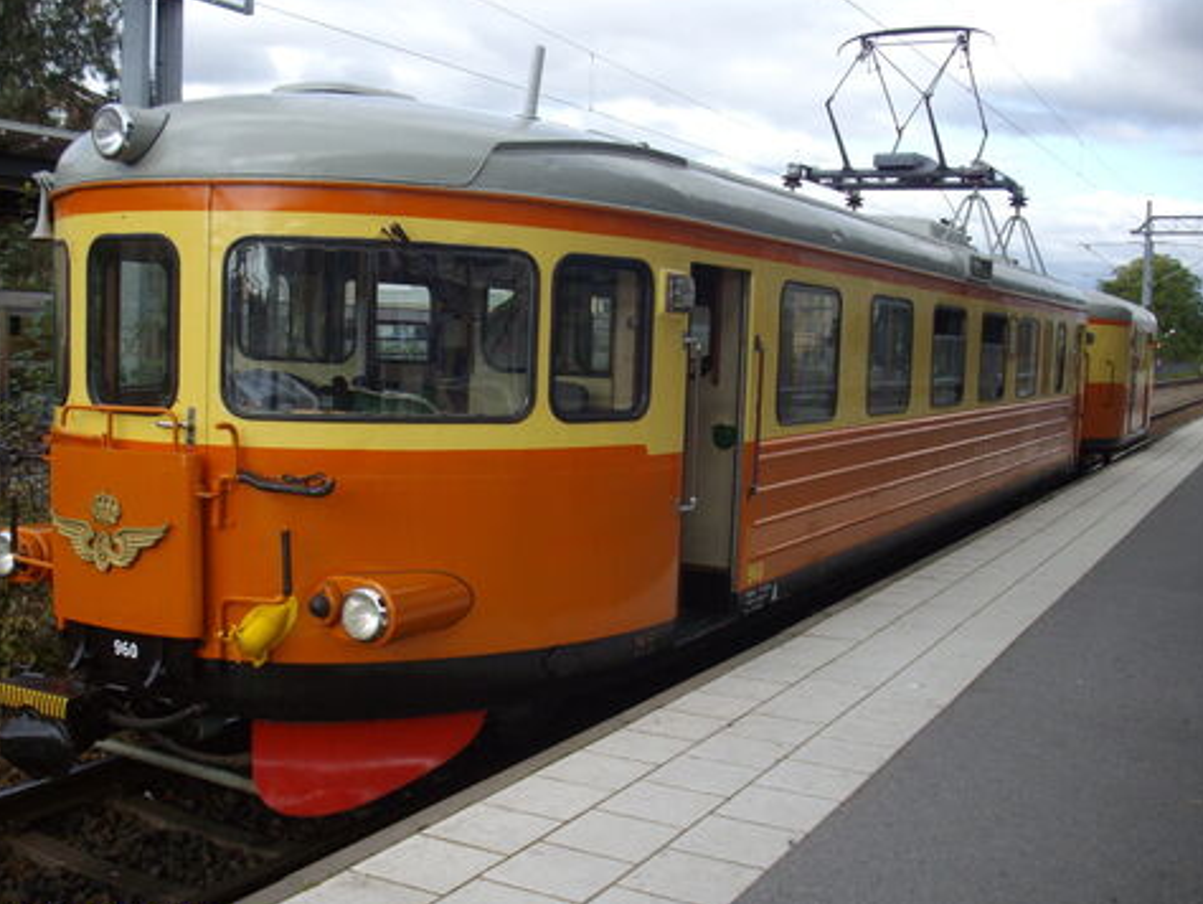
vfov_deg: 36.8
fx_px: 1356
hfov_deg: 47.8
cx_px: 594
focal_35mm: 39
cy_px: 463
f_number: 5.6
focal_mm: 6.2
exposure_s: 1/125
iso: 80
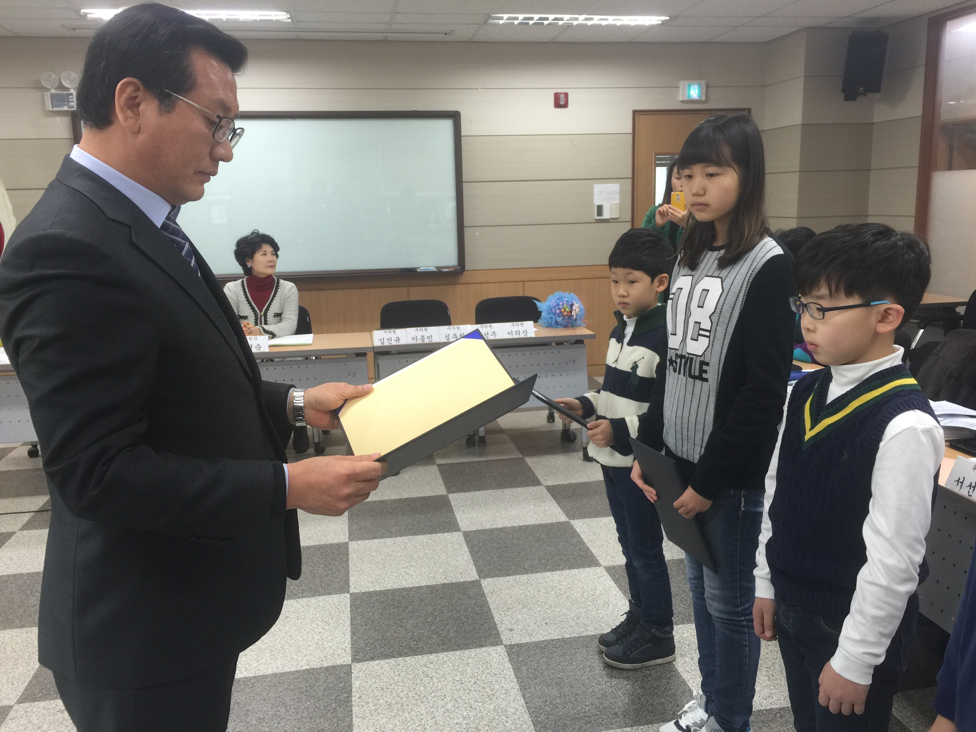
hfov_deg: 61.7
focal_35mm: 29
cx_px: 488
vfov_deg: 48.2
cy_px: 366
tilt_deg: -12.8
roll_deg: +1.3
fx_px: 818
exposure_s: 1/15
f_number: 2.2
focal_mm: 4.15
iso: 32
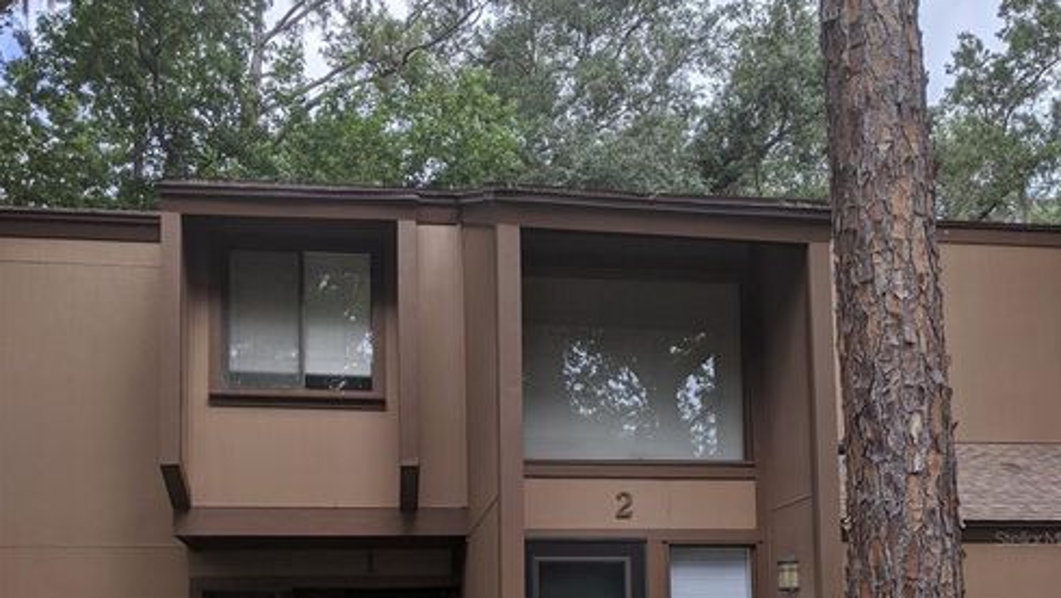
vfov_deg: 28.6
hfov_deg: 50.5
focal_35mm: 40
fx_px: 1126
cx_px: 539
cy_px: 538
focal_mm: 4.44
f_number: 1.8
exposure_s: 1/1565
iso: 38
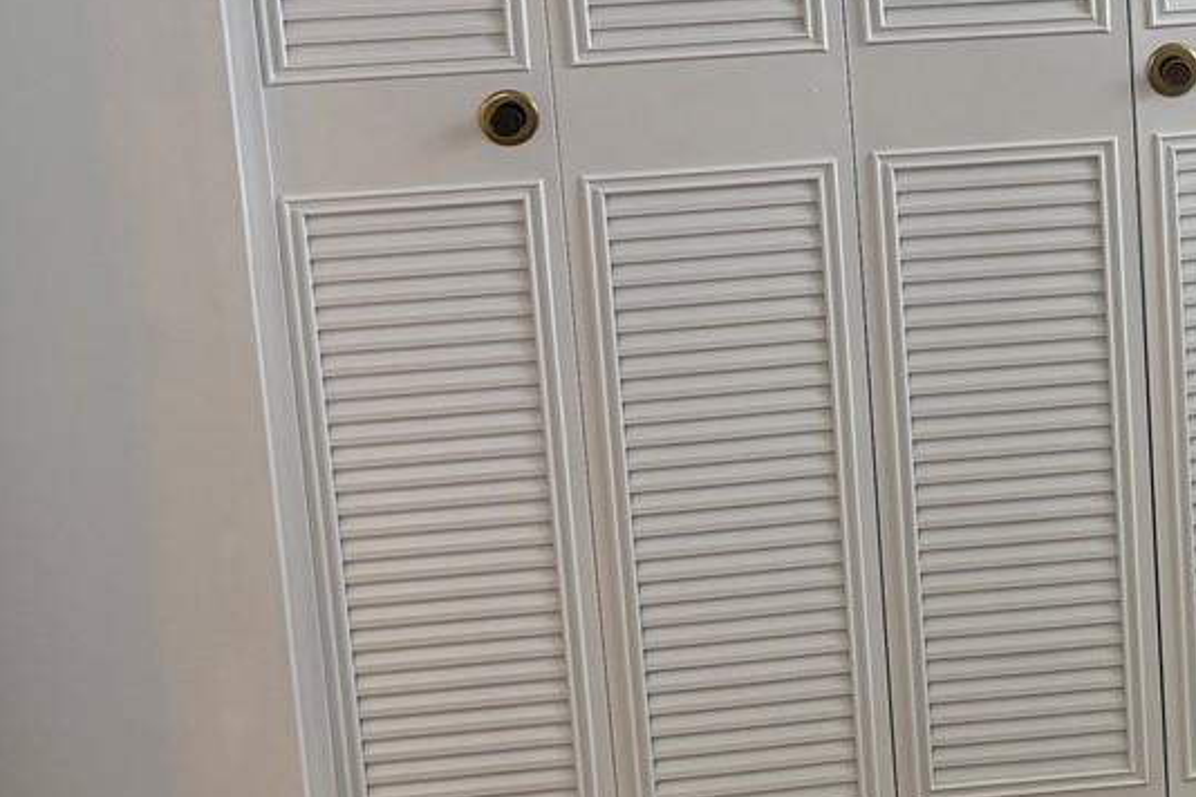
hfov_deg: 23.1
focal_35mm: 81
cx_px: 1413
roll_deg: +1.3
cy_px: 38
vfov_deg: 16.6
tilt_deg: -8.2
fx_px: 2691
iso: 64
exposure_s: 1/120
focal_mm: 5.96
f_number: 1.6
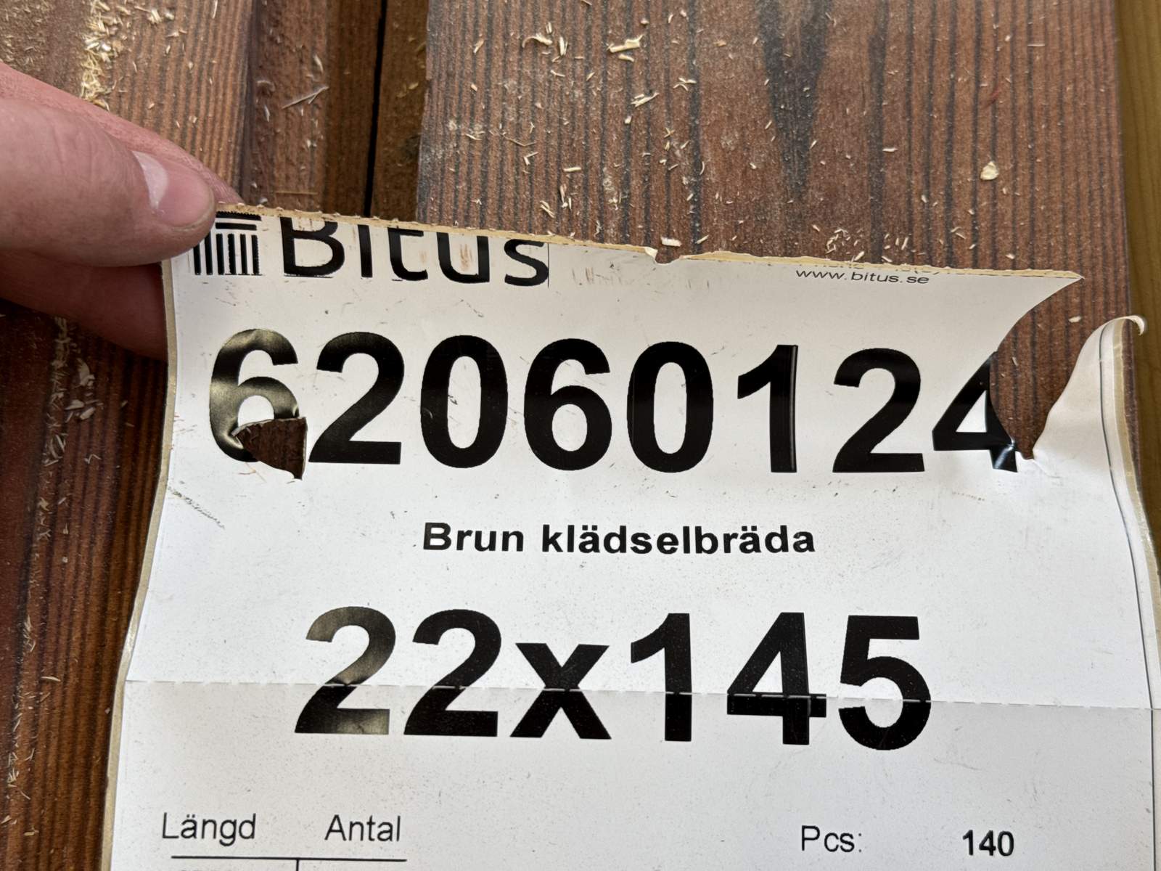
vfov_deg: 30.3
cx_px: 580
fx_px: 1610
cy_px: 436
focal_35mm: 48
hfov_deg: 39.7
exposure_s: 1/127
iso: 50
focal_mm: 6.76
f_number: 1.78
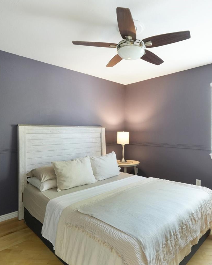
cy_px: 132
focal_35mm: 22
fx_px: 173
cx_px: 126
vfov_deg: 75.0
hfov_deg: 62.6
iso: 800
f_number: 8
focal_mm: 10
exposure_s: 1/1.25
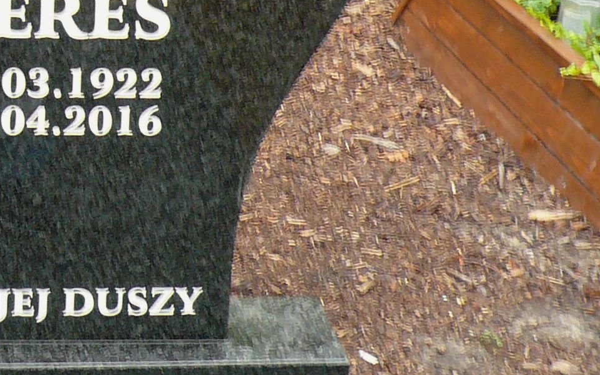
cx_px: 49
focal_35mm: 102
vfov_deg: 12.7
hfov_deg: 20.0
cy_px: -8
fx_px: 1668
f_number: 2.9
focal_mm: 4.9
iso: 100
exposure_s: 1/15
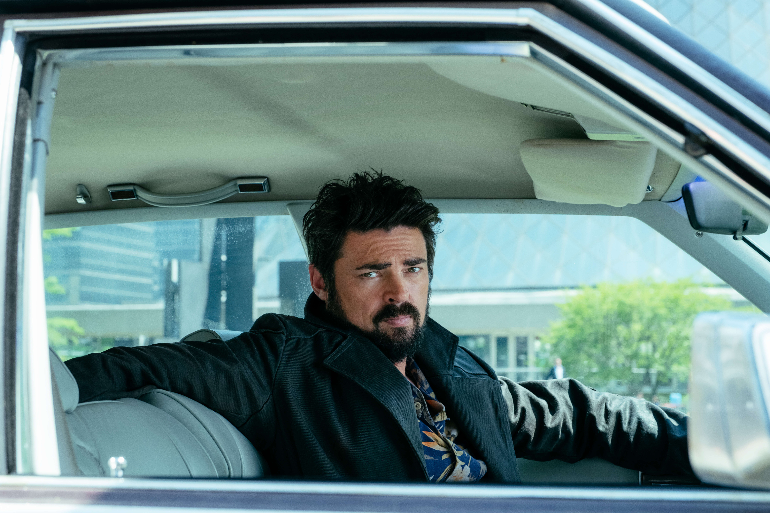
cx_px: 385
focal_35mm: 68
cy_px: 256
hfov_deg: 29.7
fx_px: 1454
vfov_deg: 20.0
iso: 640
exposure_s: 1/450
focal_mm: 45.5
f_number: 5.6
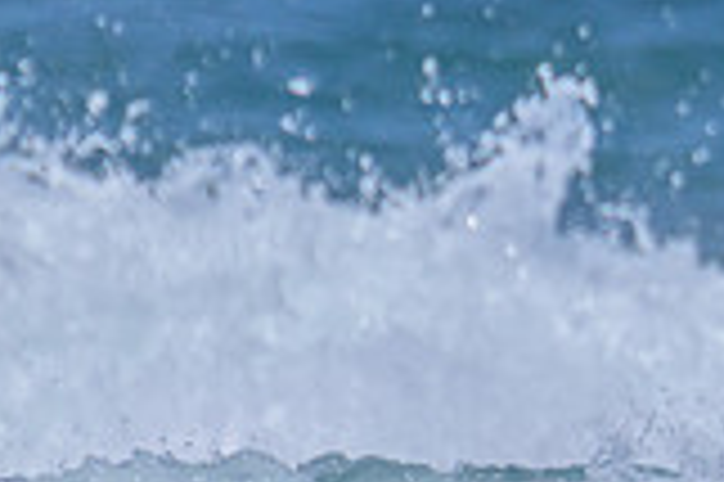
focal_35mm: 3192
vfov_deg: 0.4
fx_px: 64128
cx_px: 1325
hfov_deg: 0.6
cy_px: 770
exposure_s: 1/2000
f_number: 11
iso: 400
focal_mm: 800
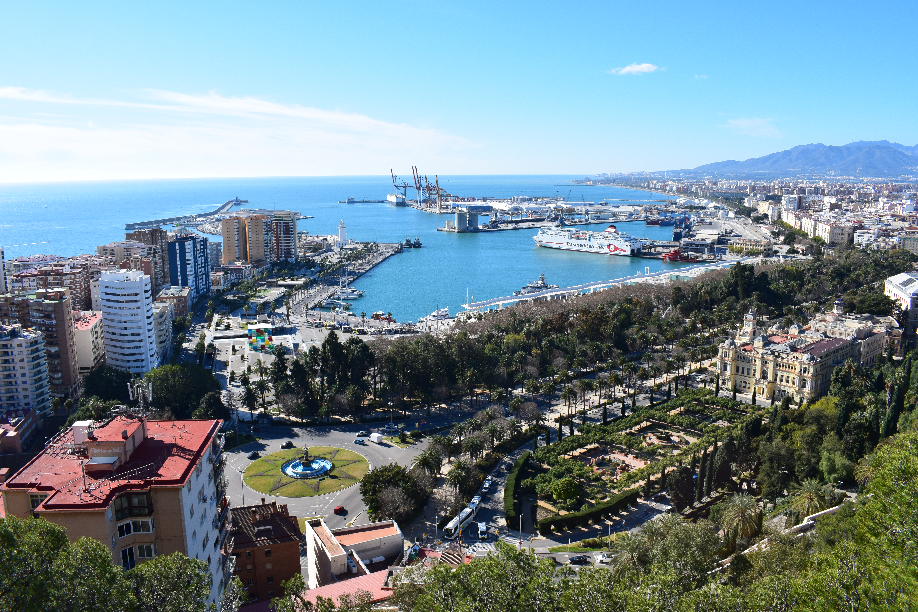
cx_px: 459
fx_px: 688
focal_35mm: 27
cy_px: 306
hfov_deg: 67.4
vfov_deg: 47.9
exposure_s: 1/500
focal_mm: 18
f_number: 11
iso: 360
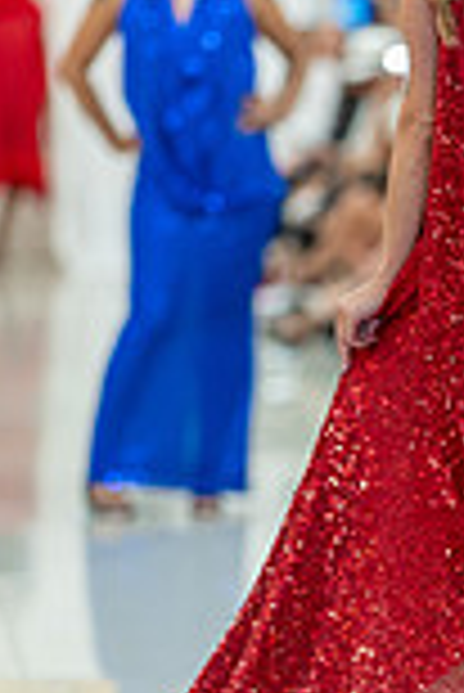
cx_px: 473
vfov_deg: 8.3
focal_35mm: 248
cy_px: 432
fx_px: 4784
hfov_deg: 5.5
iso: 320
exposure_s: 1/160
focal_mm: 85
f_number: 1.4
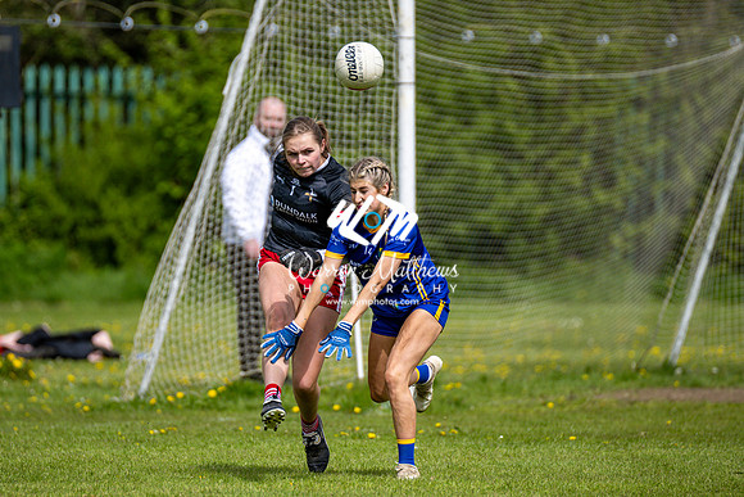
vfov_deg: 3.1
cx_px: 268
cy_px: 289
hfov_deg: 4.6
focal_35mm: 445
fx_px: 9198
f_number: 2.8
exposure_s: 1/6400
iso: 320
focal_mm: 300
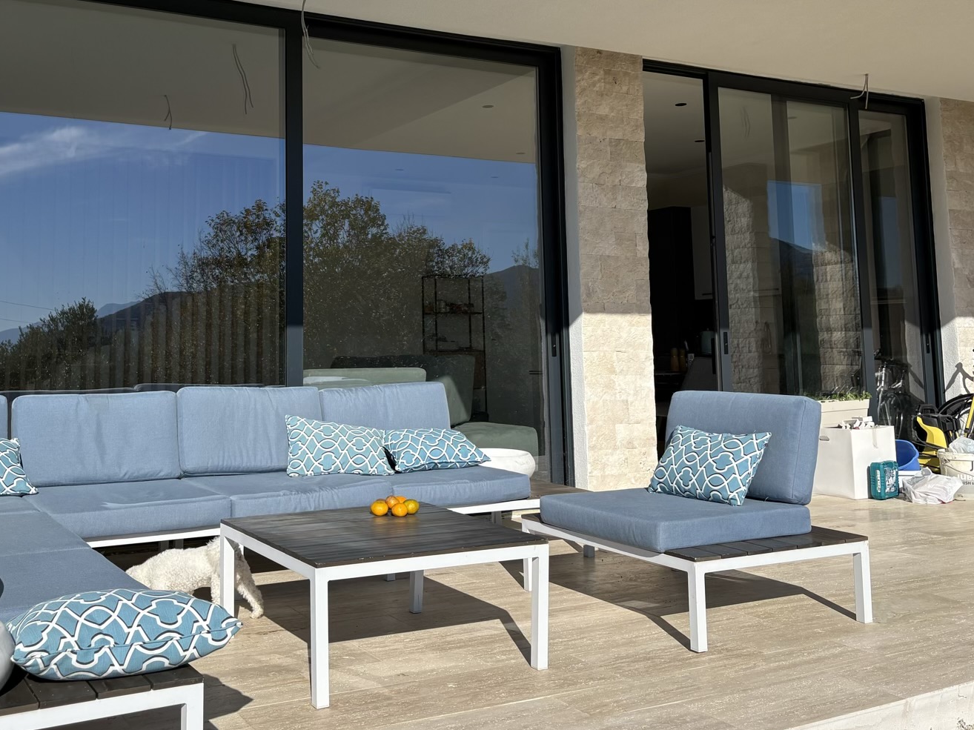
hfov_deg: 48.5
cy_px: 225
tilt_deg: +7.0
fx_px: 1069
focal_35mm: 38
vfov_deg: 37.2
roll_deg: +0.4
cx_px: 362
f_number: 1.6
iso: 50
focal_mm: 5.96
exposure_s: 1/5814
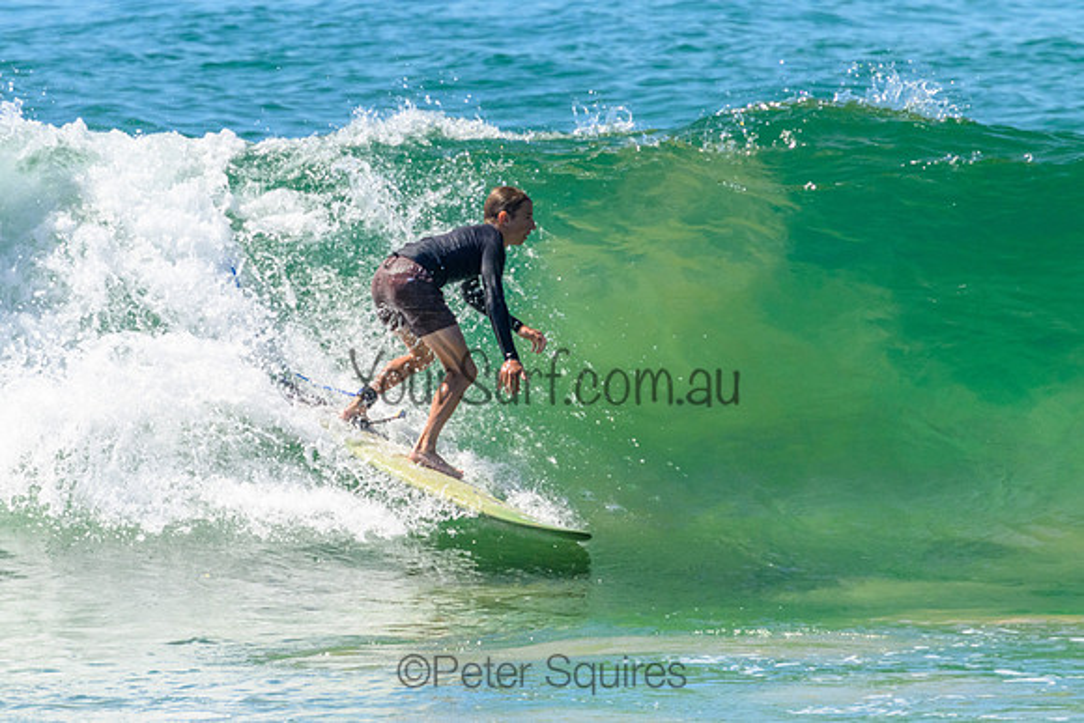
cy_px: 232
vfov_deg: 1.3
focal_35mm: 1101
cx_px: 450
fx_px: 33146
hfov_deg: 1.9
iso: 1400
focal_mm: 800
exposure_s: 1/2000
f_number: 11
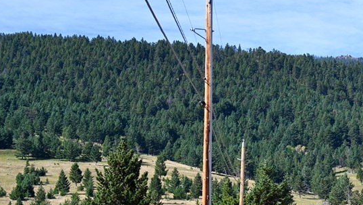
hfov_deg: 16.4
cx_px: 335
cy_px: 216
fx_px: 1242
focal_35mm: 129
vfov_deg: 9.3
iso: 100
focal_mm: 61
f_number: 6.3
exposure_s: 1/320
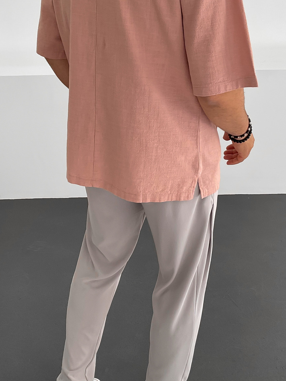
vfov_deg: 38.9
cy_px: 167
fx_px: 540
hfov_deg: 29.6
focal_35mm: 49
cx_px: 122
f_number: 1.8
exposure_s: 1/120
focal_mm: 3
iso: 25
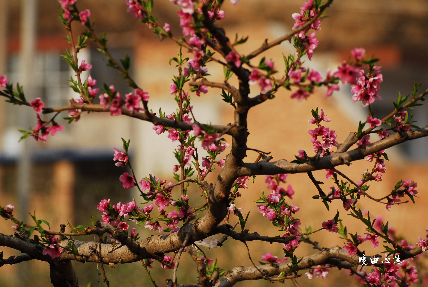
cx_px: 214
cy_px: 144
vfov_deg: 5.0
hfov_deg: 7.4
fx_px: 3303
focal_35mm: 278
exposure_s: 1/500
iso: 100
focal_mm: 185
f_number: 5
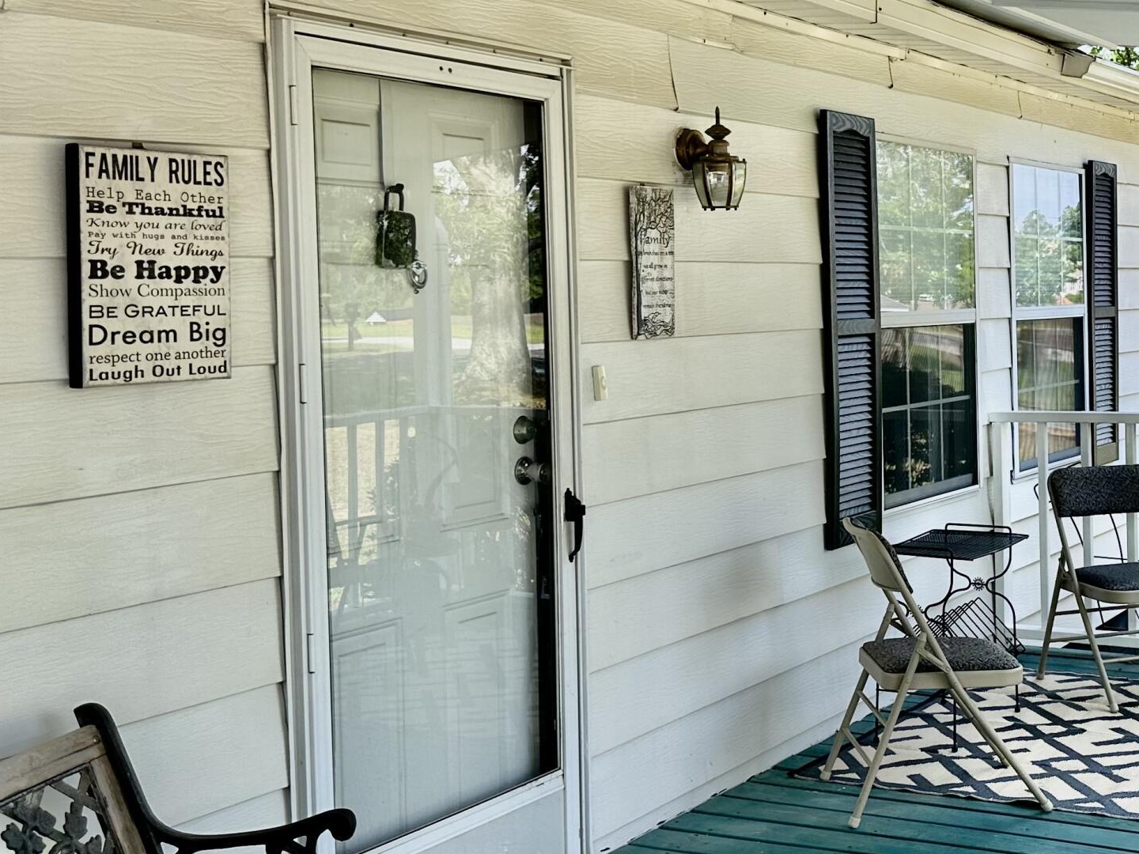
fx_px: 1645
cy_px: 321
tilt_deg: -1.7
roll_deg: +1.1
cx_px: 941
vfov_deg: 29.0
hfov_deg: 36.6
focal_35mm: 50
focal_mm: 6.86
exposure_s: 1/694
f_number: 1.78
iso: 80
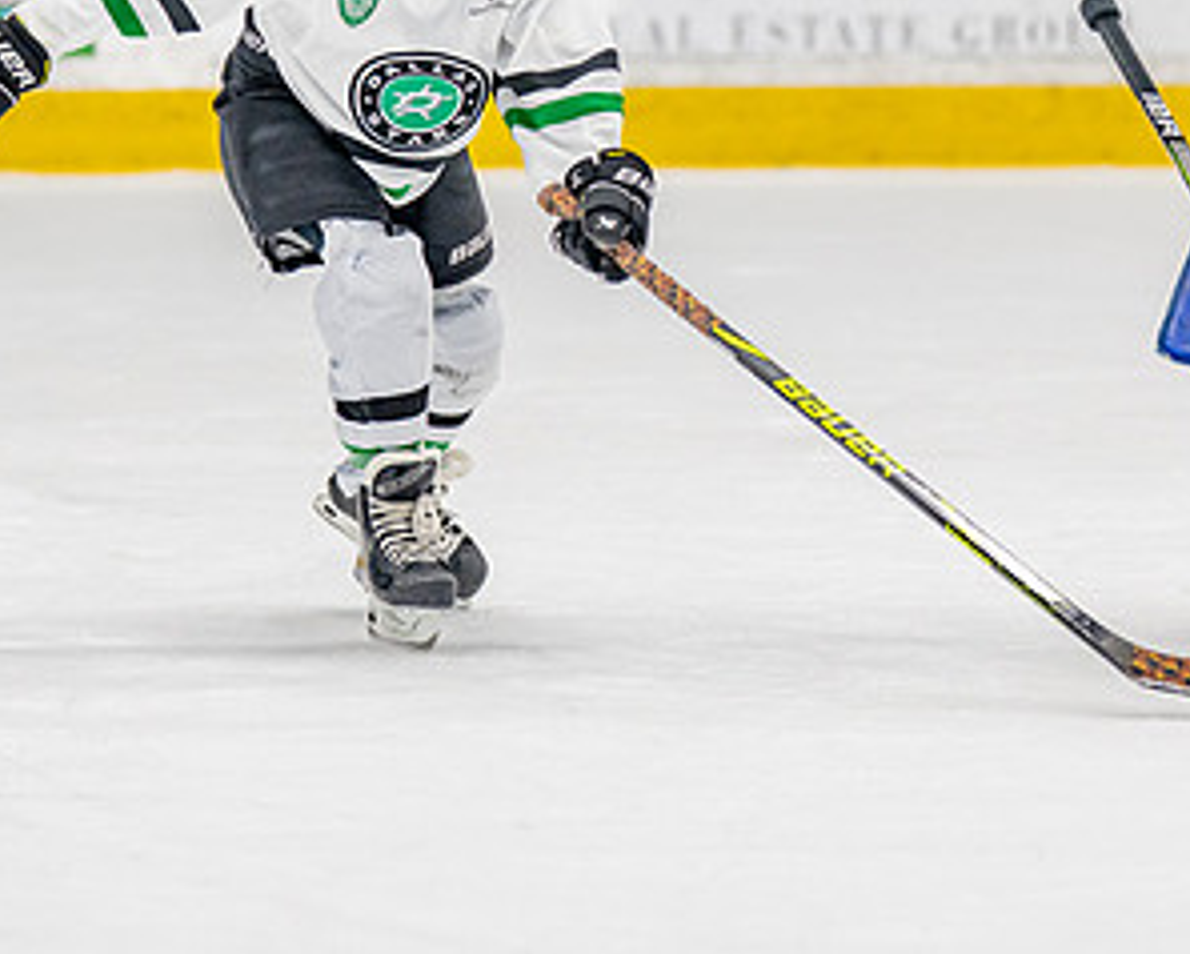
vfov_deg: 4.9
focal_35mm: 313
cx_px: 694
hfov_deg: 6.2
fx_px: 11031
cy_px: 118
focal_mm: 124
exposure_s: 1/1250
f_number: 2.8
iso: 800
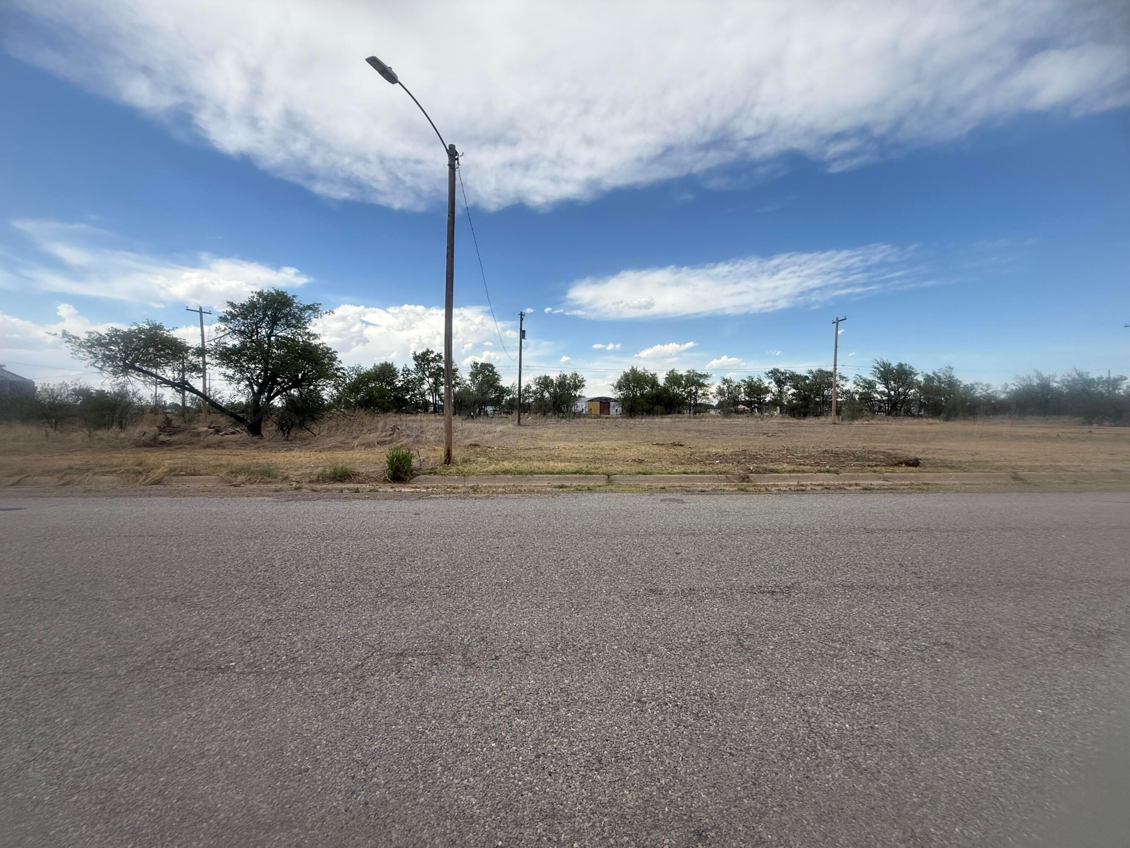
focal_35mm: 14
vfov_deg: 85.7
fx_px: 457
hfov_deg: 102.1
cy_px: 424
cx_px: 565
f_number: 2.2
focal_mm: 2.22
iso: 50
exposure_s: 1/1745
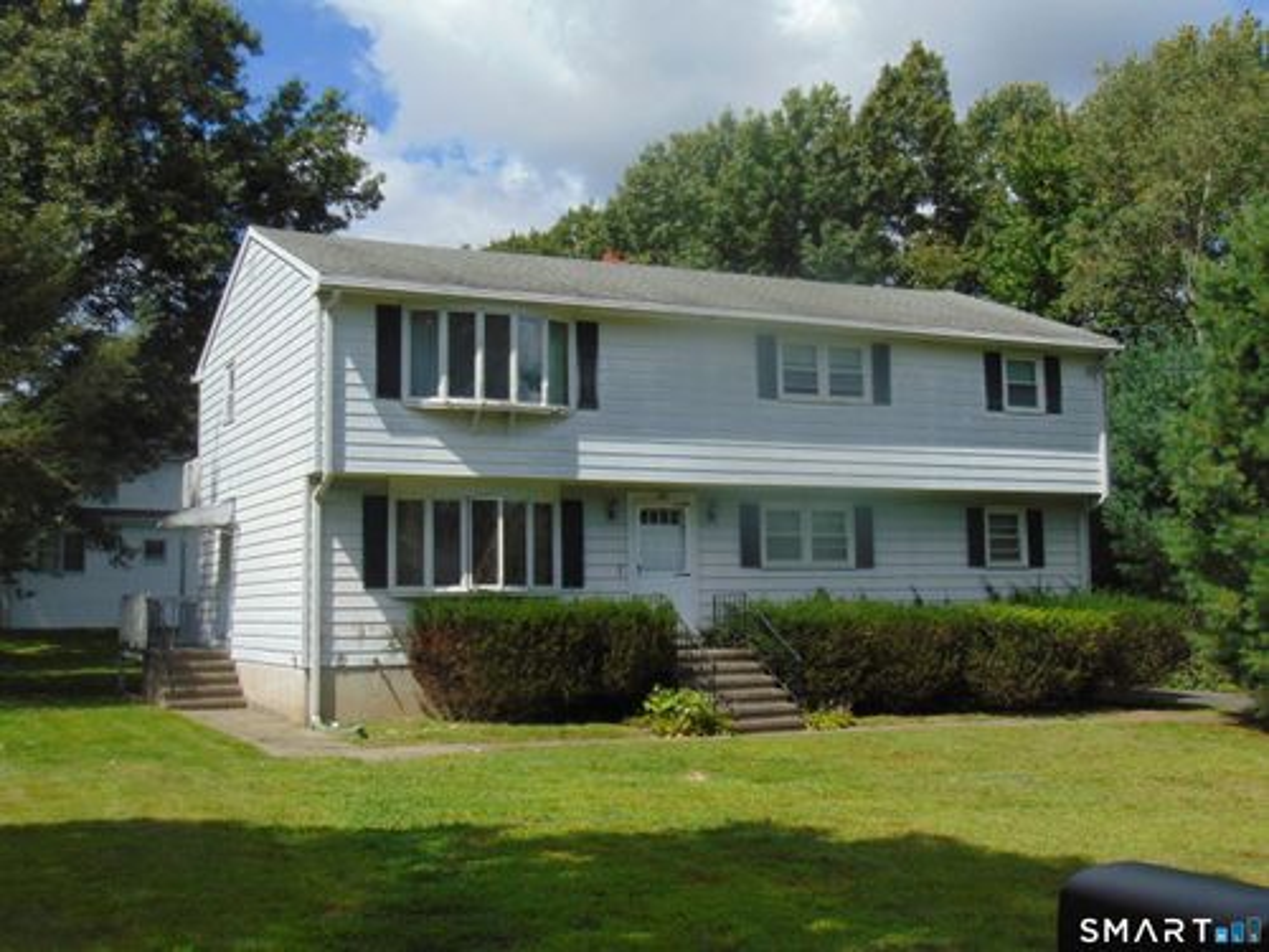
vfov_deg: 34.3
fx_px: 1540
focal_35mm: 42
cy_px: 476
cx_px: 634
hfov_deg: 44.8
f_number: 3.3
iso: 80
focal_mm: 7.6
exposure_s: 1/1000
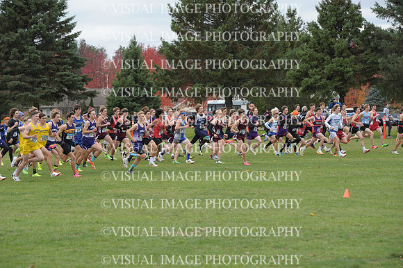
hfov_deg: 12.5
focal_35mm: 165
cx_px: 202
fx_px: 1846
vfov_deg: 8.3
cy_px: 134
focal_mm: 165
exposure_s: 1/800
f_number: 6.3
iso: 1000
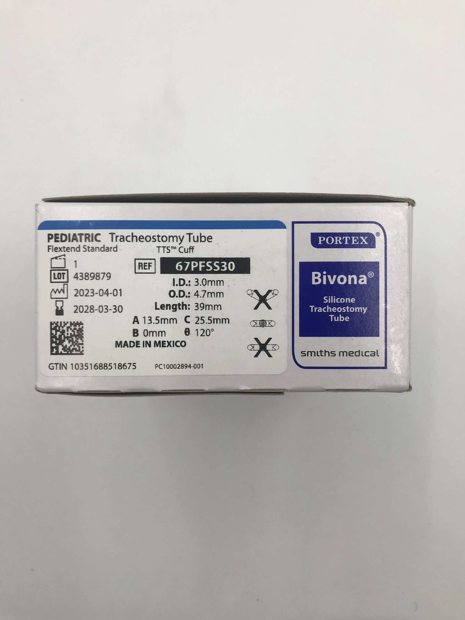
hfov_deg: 49.7
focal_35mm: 28
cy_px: 310
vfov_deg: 63.4
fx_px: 502
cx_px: 232
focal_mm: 3.99
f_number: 1.8
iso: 20
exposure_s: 1/256
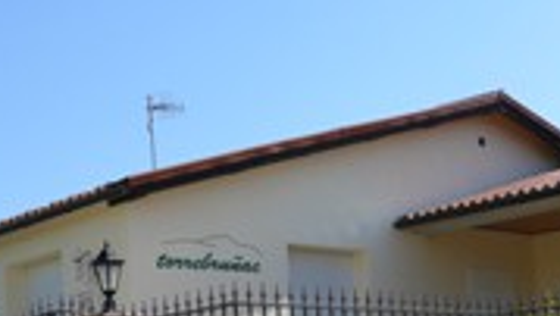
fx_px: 1263
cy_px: 413
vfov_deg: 13.7
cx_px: 429
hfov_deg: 24.7
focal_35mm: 85
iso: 100
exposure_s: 1/500
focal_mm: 7.4
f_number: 5.6
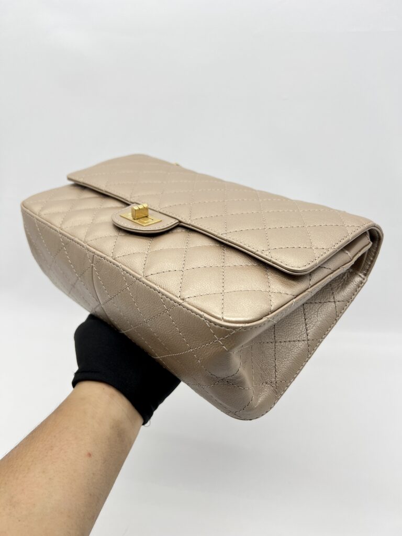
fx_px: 403
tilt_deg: -24.4
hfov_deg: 53.1
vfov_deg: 67.3
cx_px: 201
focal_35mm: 26
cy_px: 268
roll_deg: +1.7
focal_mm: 5.7
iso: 32
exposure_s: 1/112
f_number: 1.5
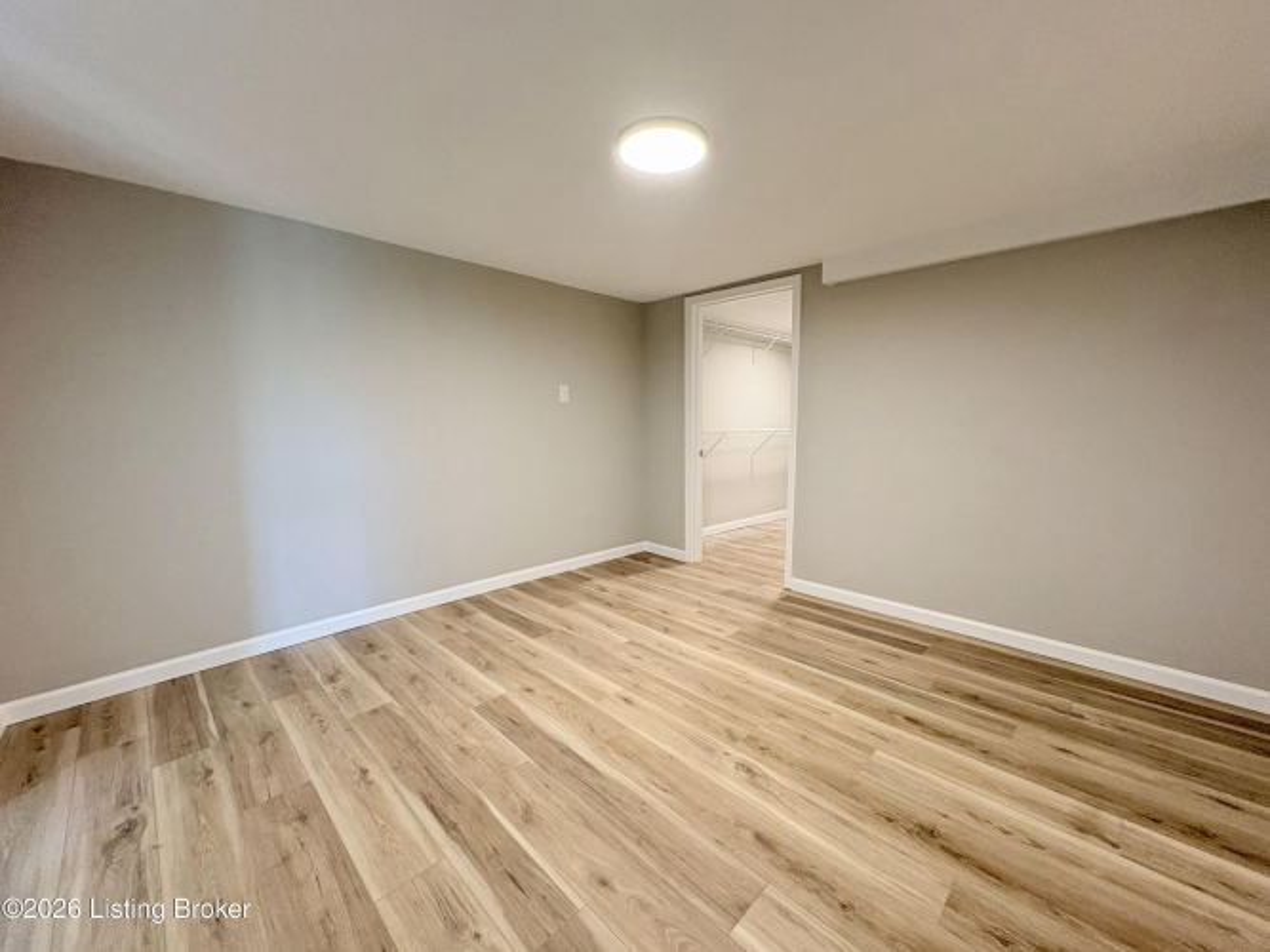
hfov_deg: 102.1
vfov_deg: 85.7
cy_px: 476
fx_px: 514
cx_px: 635
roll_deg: +0.3
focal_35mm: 14
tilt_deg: -7.3
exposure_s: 1/60
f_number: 2.2
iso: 250
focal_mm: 2.22
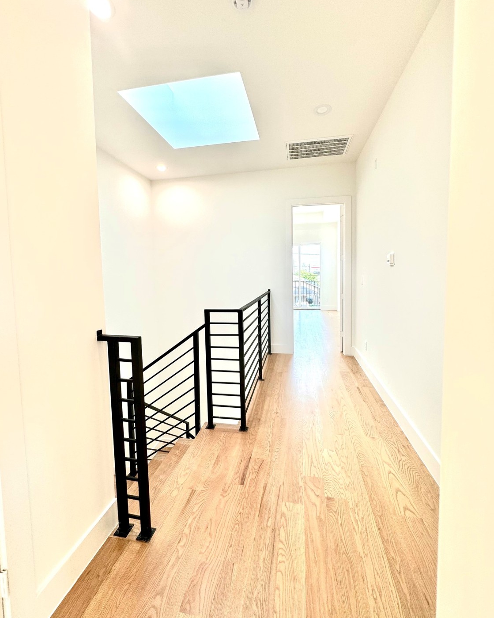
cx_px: 247
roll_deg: +2.0
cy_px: 291
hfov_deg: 84.0
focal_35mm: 15
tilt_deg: -4.4
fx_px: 274
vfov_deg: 96.7
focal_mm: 2.22
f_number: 2.2
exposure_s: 1/120
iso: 50
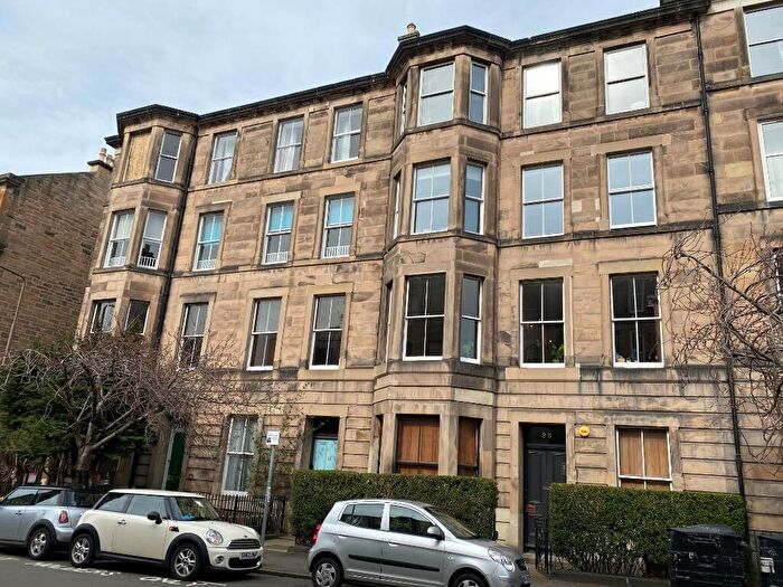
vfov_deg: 53.1
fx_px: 588
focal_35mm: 26
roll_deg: -4.8
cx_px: 392
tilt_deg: +17.6
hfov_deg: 67.3
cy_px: 294
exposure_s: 1/2028
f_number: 1.8
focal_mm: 4.25
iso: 32
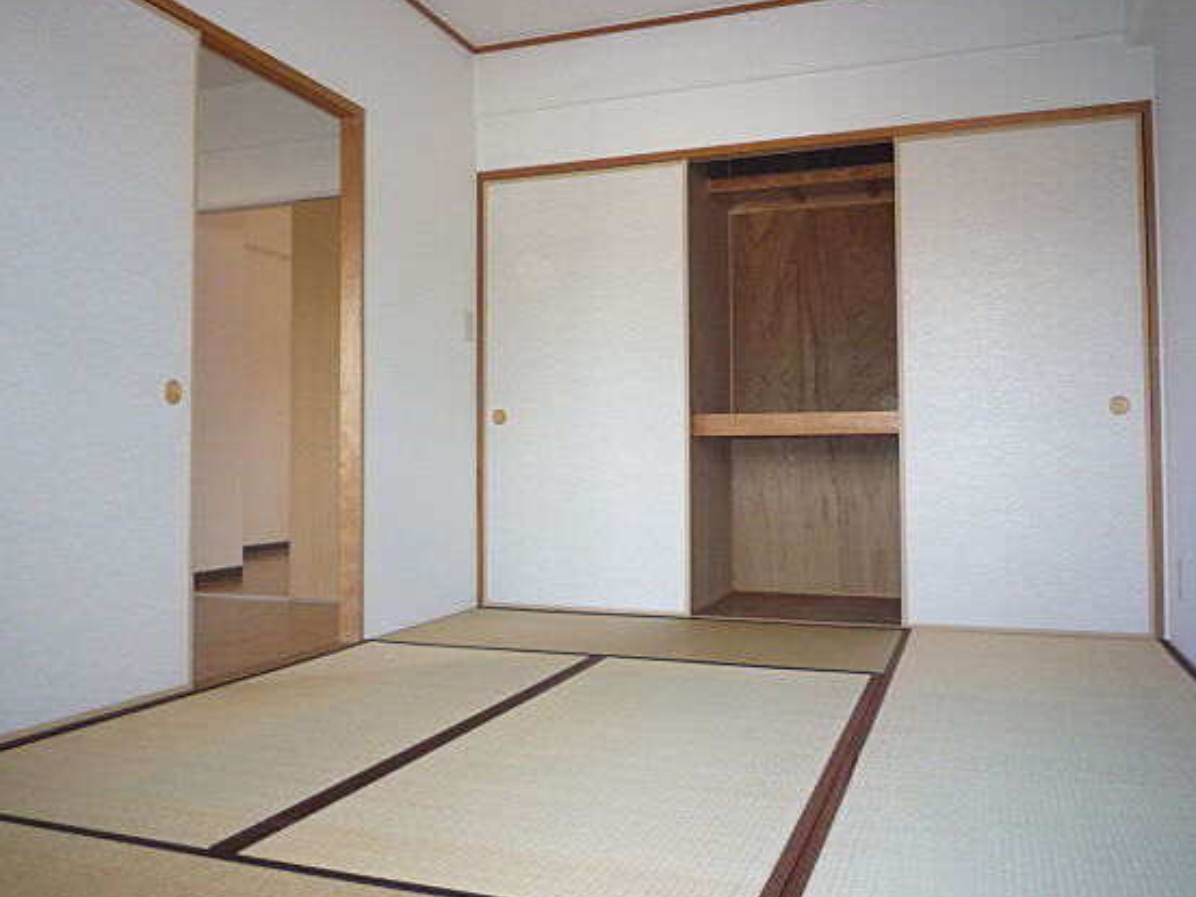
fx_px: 1002
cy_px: 425
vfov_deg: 48.2
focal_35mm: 29
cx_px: 607
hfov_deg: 61.7
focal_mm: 4.4
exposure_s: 1/40
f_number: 2.8
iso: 100
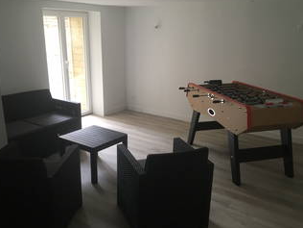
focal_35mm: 33
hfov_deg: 55.3
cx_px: 143
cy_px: 116
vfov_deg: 42.9
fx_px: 289
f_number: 2.2
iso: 80
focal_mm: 4.15
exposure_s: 1/33
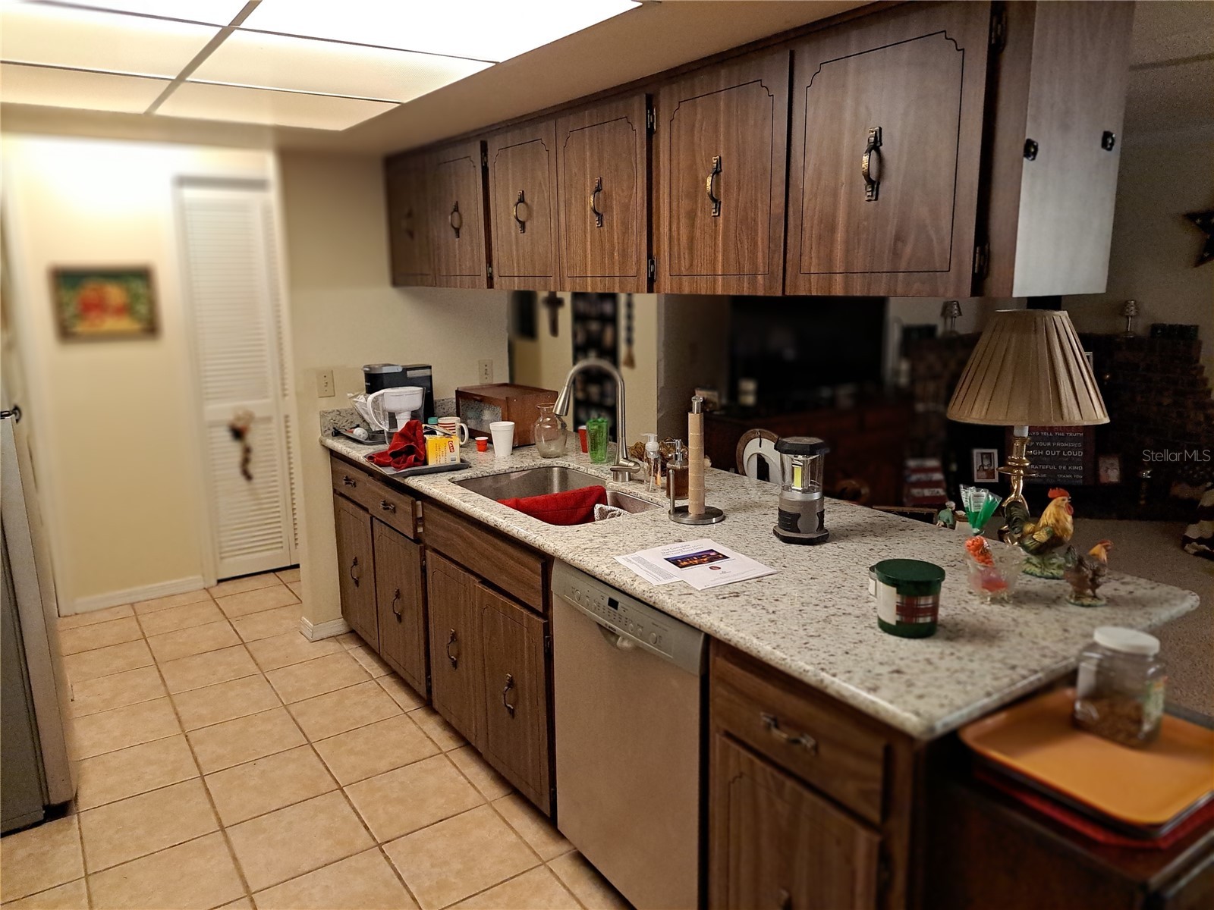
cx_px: 607
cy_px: 455
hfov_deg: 71.6
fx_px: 842
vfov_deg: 56.8
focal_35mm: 24
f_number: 1.8
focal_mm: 5.23
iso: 320
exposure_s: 1/40
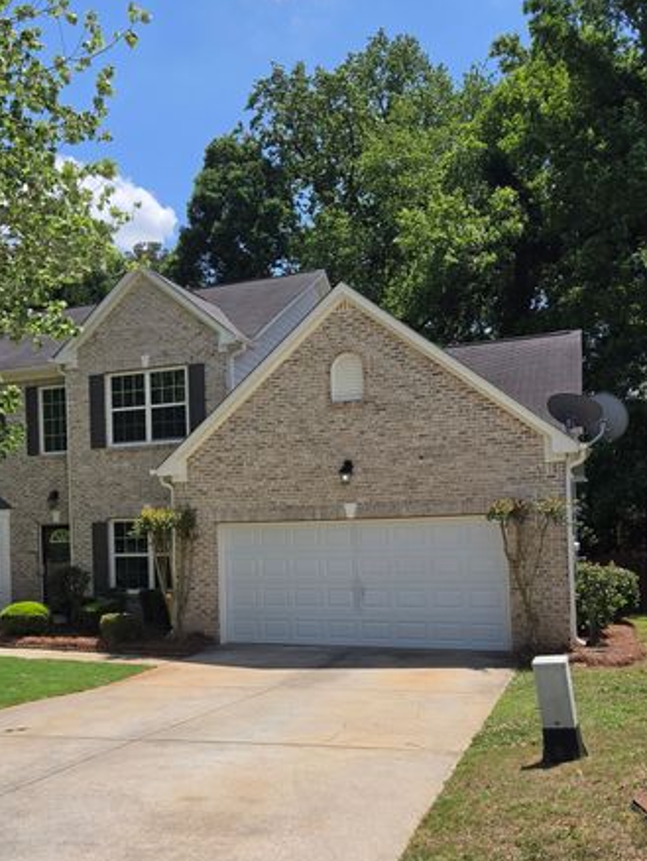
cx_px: 224
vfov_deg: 52.2
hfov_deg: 40.3
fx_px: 871
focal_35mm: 35
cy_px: 524
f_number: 1.8
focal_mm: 5.4
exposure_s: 1/4505
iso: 80
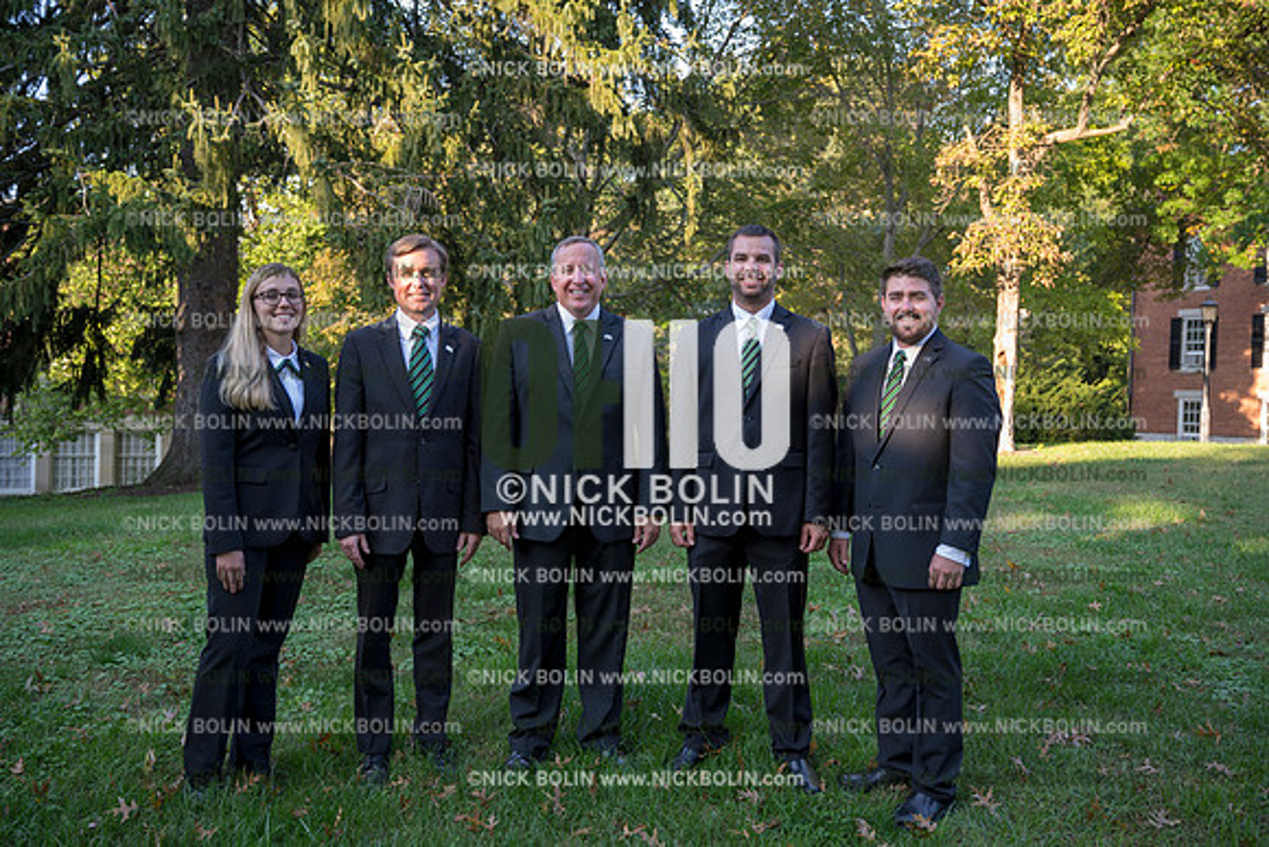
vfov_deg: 40.0
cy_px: 424
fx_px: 1163
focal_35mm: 33
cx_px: 634
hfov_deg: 57.2
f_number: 4
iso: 125
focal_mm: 33
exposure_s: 1/60
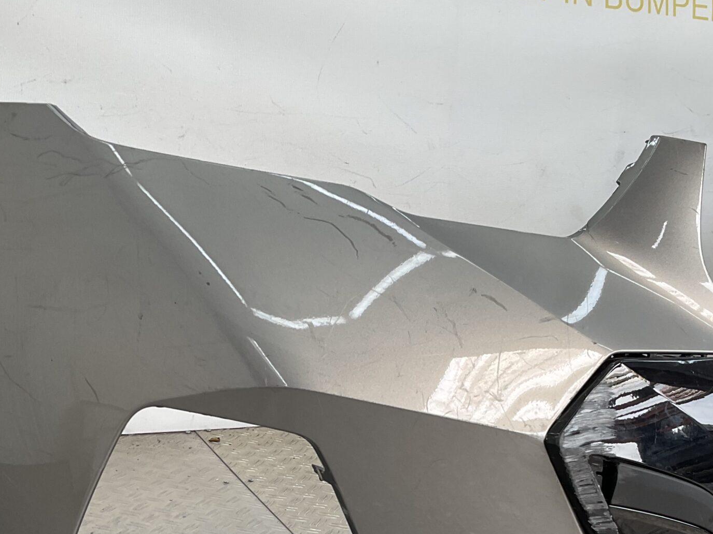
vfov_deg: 26.3
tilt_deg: -18.5
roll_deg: -6.3
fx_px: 1112
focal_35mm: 54
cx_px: 394
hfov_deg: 35.5
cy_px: 462
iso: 16
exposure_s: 1/144
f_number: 1.8
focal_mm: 3
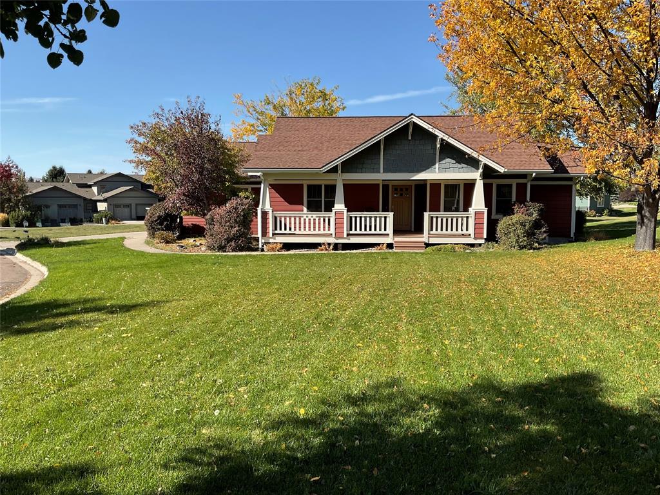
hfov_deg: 61.7
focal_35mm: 29
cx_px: 330
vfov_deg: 48.2
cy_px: 248
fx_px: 553
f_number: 1.8
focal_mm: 3
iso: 16
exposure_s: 1/1168
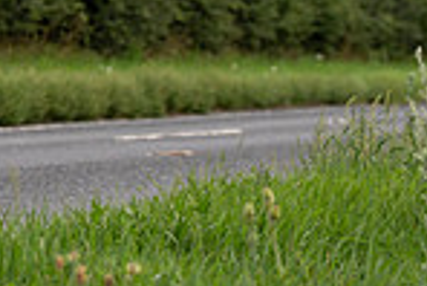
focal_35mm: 275
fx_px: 3265
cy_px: -230
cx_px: -297
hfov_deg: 7.3
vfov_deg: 4.9
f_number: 4.5
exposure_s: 1/800
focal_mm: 70
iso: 250
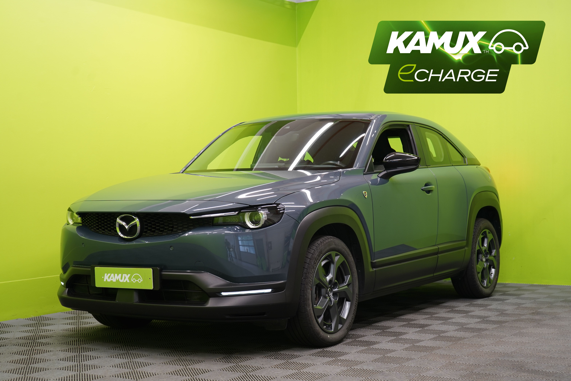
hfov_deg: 35.6
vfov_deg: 24.2
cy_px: 190
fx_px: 888
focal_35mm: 56
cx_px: 286
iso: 400
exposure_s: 1/25
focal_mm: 56
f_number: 5
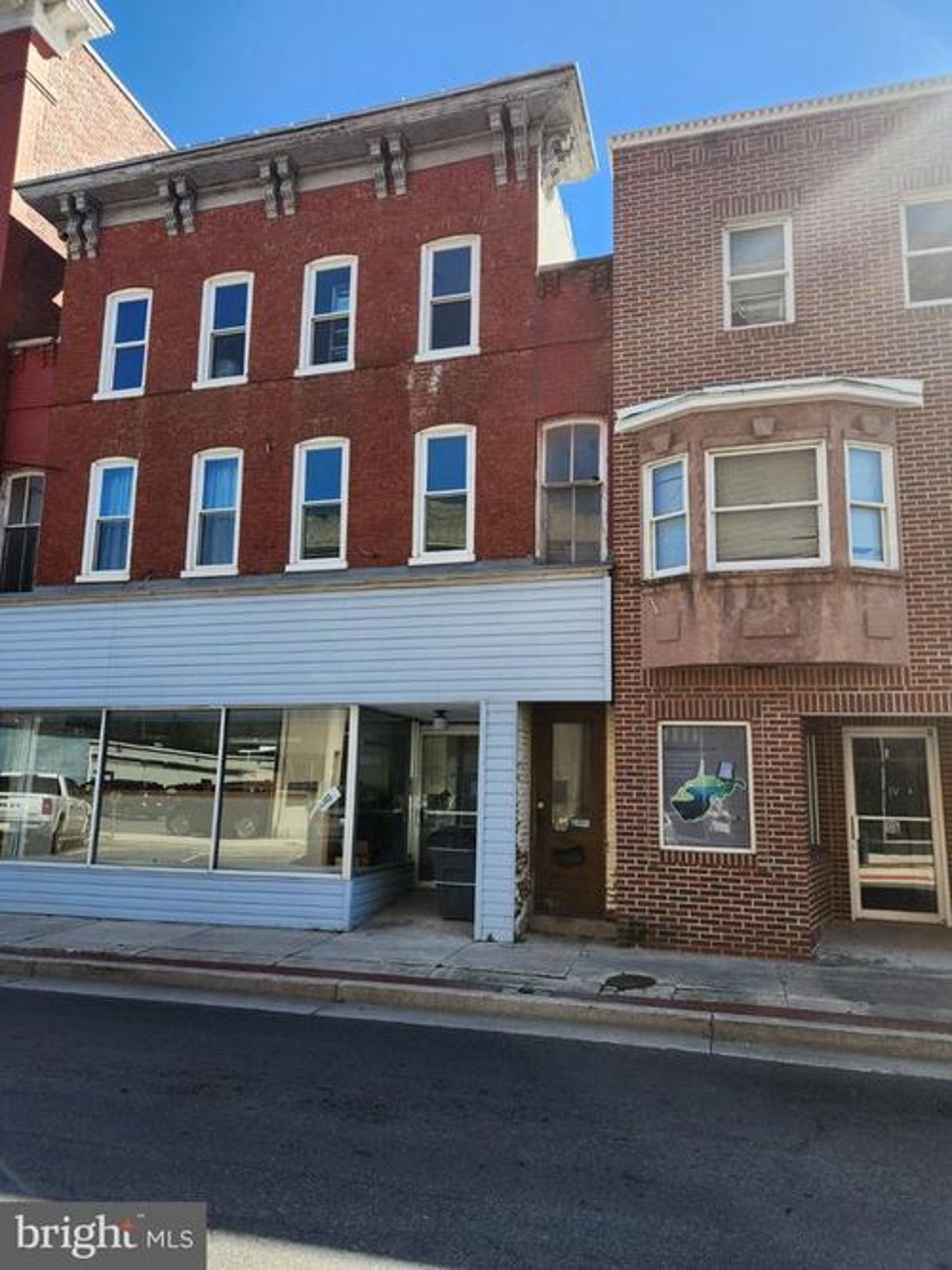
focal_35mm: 23
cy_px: 635
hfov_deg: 58.9
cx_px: 476
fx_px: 844
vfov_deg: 73.9
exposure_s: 1/477
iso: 20
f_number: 1.8
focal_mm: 5.4
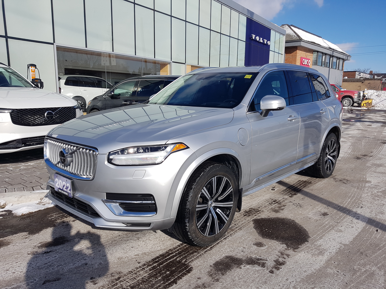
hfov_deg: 67.3
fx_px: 290
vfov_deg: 53.1
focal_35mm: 26
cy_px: 144
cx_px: 193
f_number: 1.7
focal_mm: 4.2
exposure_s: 1/4144
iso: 50
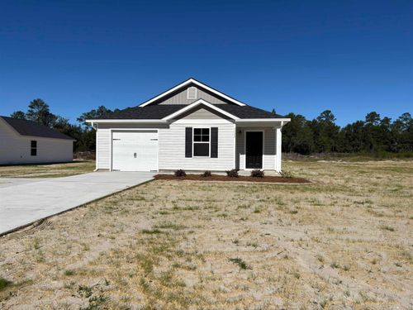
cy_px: 155
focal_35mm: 26
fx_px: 310
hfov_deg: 67.3
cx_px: 206
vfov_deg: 53.1
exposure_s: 1/8333
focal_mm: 5.96
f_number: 1.6
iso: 50
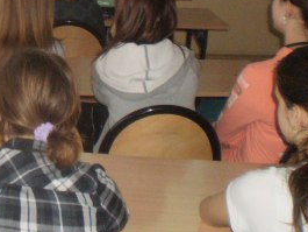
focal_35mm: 68
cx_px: 73
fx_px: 605
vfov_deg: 21.1
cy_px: 15
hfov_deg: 28.1
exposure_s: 1/30
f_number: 3.1
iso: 160
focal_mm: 6.3
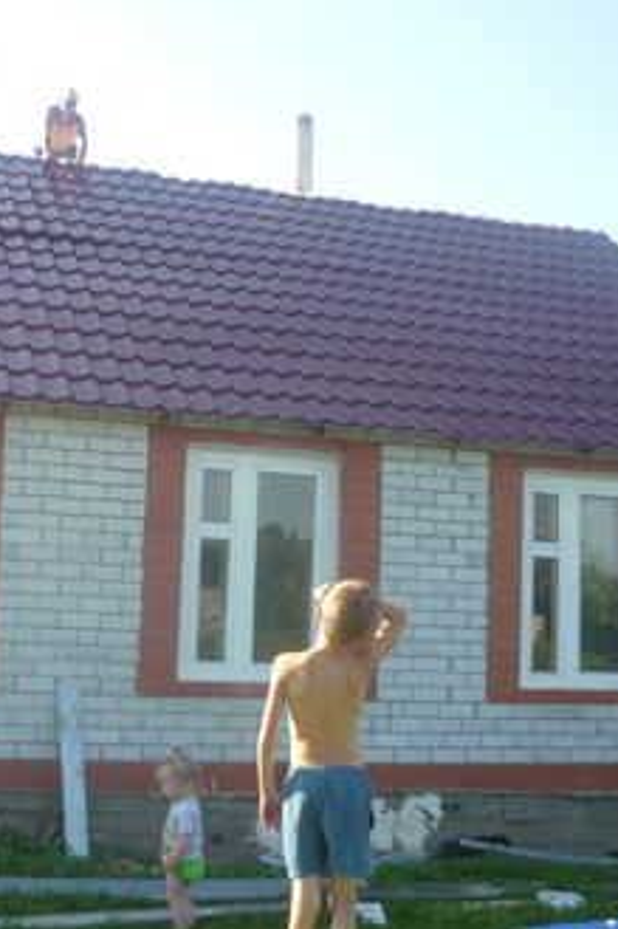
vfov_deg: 41.9
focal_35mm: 47
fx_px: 1211
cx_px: 124
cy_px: 474
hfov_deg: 28.0
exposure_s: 1/320
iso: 100
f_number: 2.8
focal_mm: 5.5
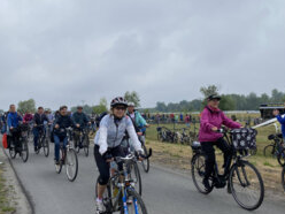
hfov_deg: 44.5
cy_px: 98
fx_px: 346
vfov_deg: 34.3
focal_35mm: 42
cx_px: 109
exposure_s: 1/2066
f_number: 1.8
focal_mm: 4.2
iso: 32
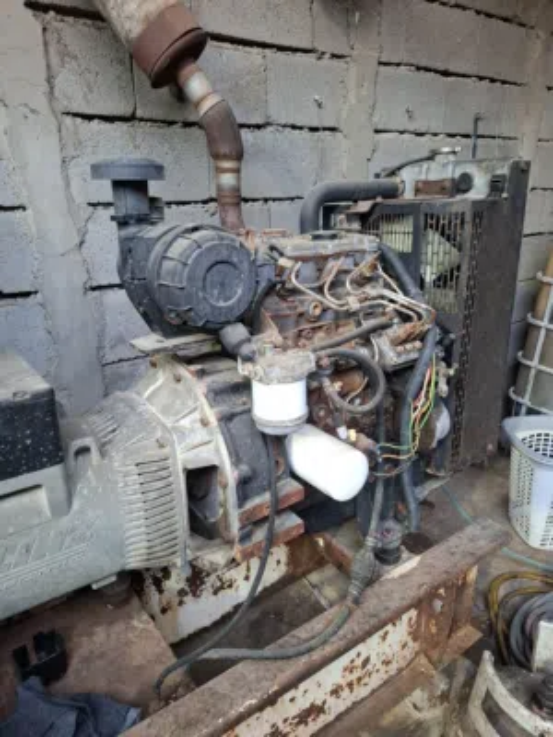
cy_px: 368
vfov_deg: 73.9
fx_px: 490
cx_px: 276
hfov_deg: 58.9
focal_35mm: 23
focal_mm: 5.54
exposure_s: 1/33
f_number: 1.8
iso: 320
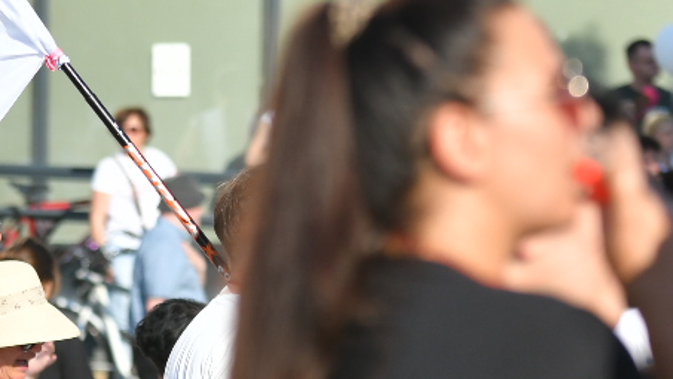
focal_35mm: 457
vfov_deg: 2.7
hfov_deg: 4.7
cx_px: -100
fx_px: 8157
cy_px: 348
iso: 400
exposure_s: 1/3200
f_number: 4
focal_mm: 122
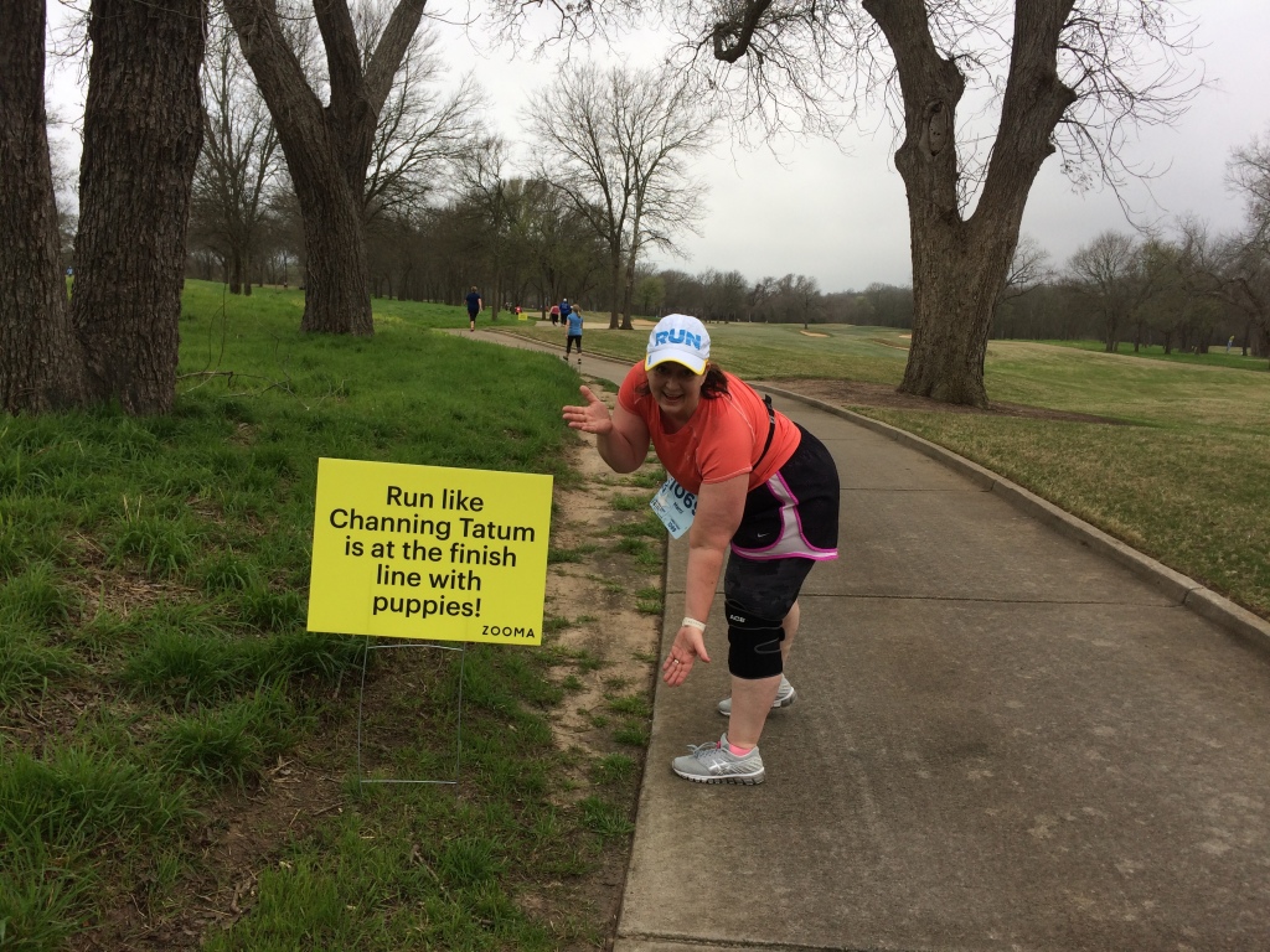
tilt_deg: -10.3
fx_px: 1064
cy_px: 476
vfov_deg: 48.2
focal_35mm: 29
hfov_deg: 61.7
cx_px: 635
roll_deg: -1.5
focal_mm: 4.15
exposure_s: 1/198
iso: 32
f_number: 2.2
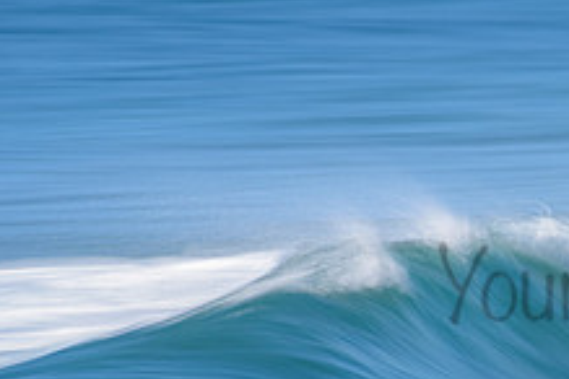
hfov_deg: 1.6
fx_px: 20925
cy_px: 261
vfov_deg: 1.0
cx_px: 707
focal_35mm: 1324
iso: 31
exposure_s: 1/6
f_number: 13
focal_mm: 500
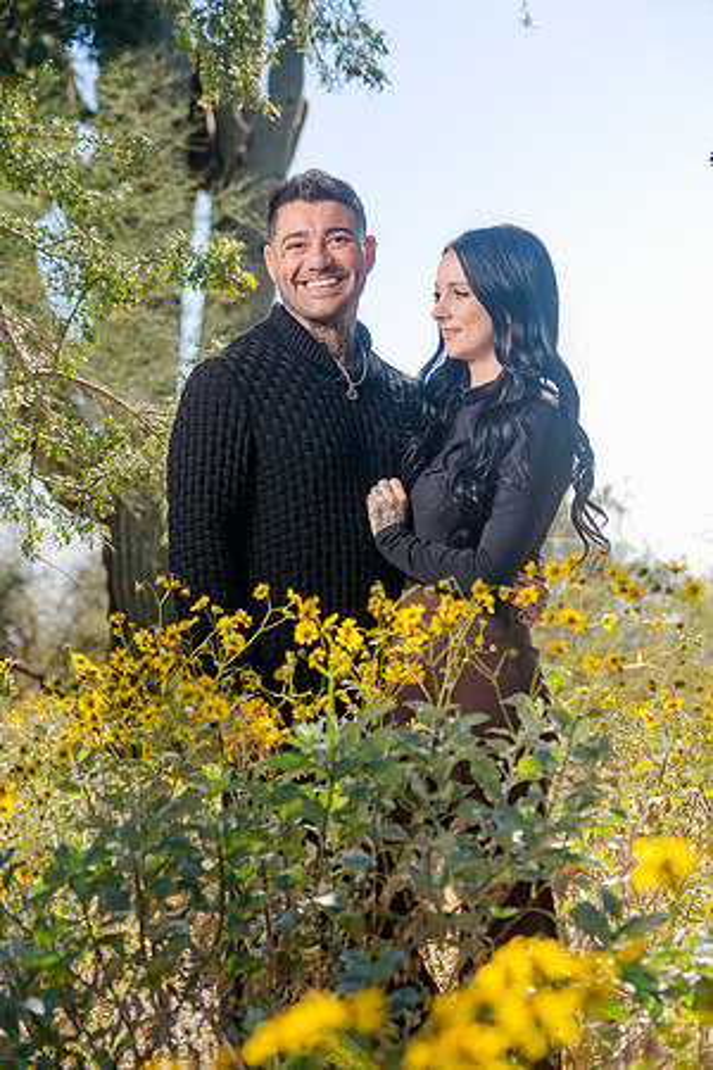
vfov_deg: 22.9
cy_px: 535
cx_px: 356
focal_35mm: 89
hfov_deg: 15.4
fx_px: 2644
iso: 100
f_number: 5.6
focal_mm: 89
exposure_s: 1/250
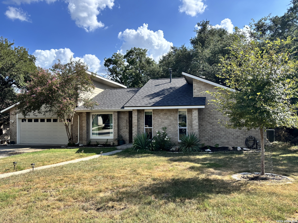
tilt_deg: +2.5
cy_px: 112
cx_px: 149
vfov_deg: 53.1
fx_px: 224
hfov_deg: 67.3
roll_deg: +1.6
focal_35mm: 26
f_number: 1.6
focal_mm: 5.96
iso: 50
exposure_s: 1/2193
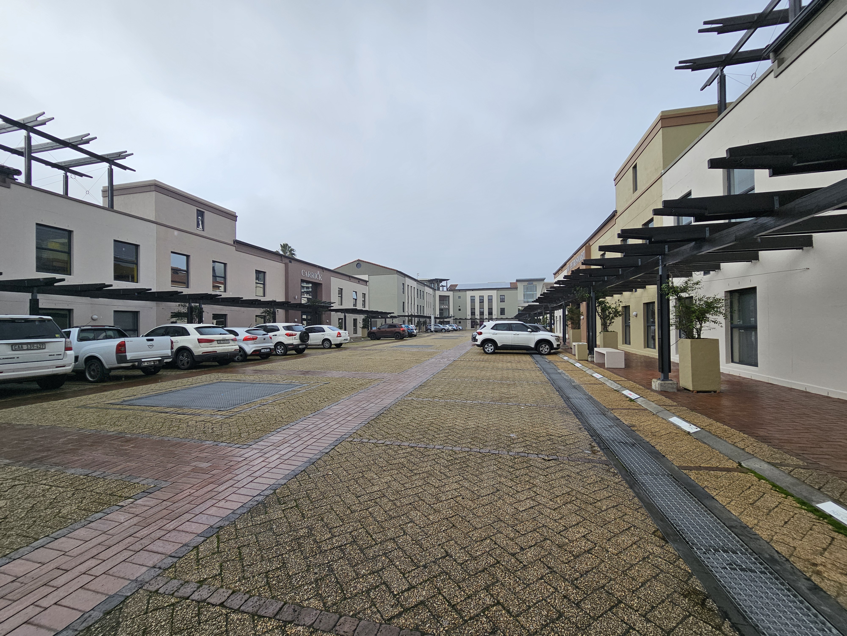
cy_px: 318
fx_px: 318
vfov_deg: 89.9
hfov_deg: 106.2
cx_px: 424
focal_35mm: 13
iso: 50
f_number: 2.2
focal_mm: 2.2
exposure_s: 1/1361
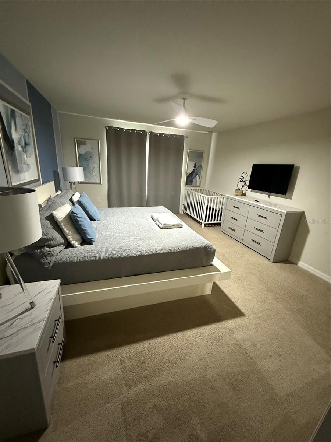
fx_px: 178
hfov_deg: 85.7
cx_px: 166
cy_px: 221
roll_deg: -4.1
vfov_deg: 102.1
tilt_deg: -16.7
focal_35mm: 14
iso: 800
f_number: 2.2
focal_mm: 2.22
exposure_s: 1/60
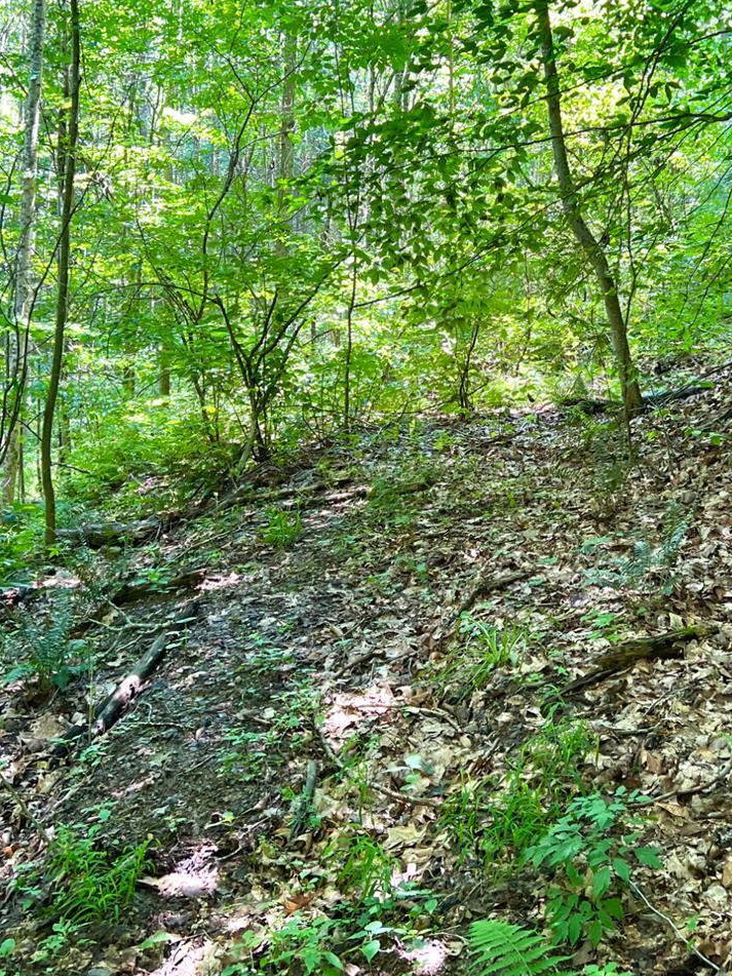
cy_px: 342
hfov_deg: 34.9
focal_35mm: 41
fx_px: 1156
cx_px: 473
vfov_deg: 45.2
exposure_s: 1/121
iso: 100
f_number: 1.5
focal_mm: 5.7
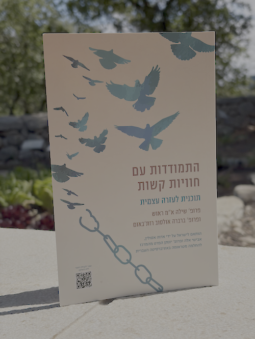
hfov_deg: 28.1
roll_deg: +0.8
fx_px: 510
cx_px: 128
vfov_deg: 36.8
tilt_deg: -8.6
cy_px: 170
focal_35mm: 52
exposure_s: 1/4975
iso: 32
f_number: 1.6
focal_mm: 5.96
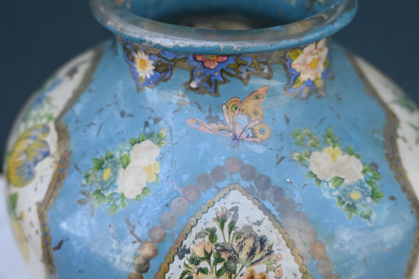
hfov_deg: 47.9
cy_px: 140
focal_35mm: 40
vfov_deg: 33.0
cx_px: 210
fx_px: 471
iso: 200
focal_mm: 27
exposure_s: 1/250
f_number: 4.5
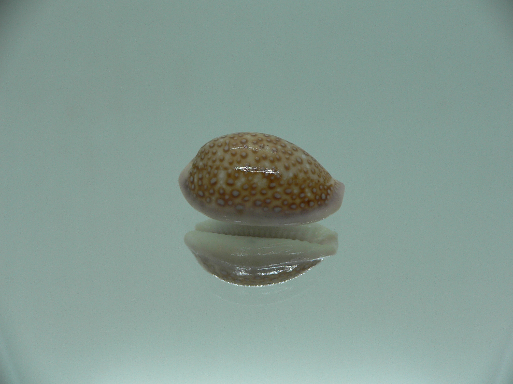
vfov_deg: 40.7
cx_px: 256
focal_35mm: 35
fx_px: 519
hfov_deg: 52.6
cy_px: 192
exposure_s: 1/60
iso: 80
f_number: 2.8
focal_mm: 4.6
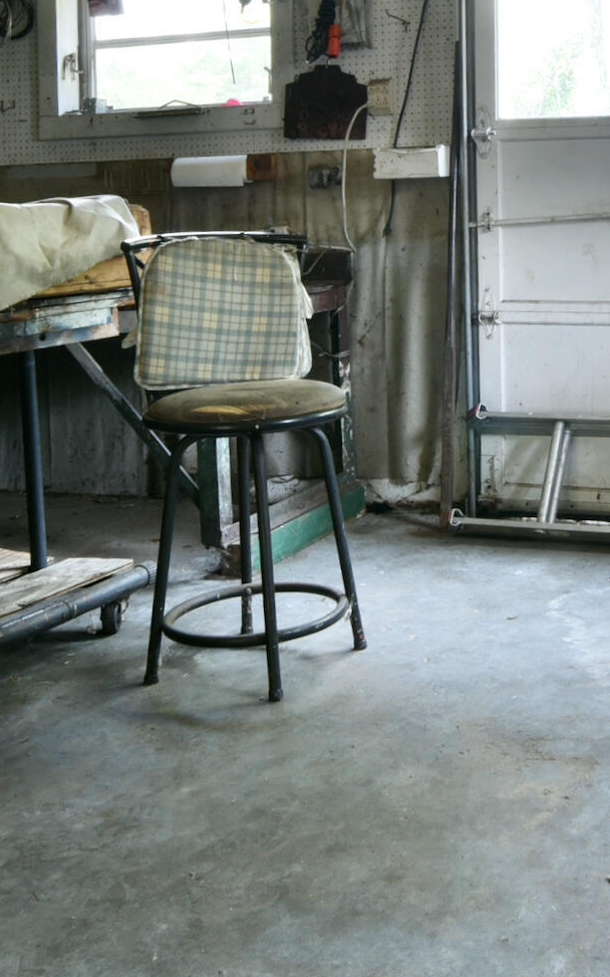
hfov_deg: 27.6
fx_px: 1171
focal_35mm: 44
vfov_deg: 43.1
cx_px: 603
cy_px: 190
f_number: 11
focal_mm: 14
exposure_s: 1/13
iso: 800
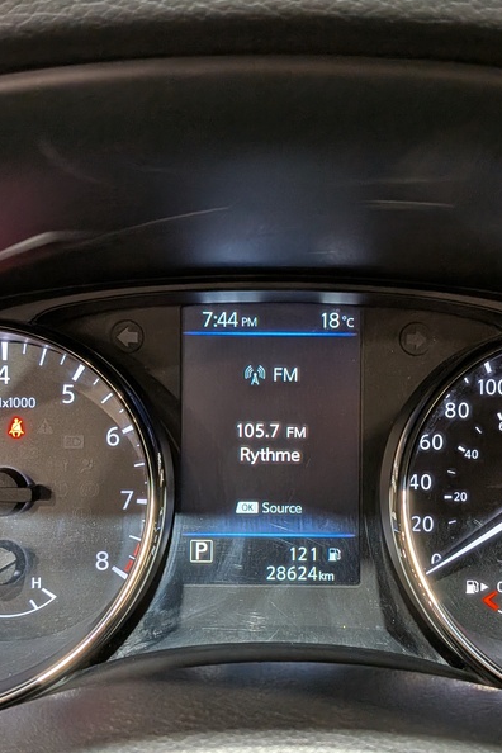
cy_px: 426
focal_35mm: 43
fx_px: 899
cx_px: 276
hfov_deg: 31.2
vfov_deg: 45.3
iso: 255
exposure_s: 1/120
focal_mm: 4.53
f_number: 1.7
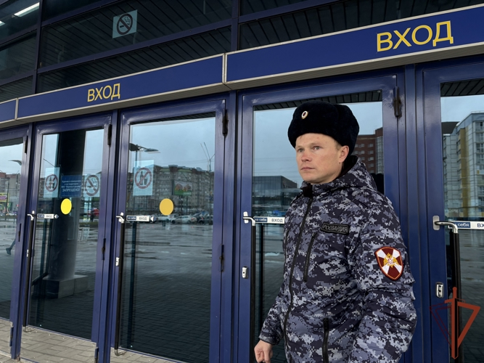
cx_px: 242
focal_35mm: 26
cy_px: 182
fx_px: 363
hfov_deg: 67.3
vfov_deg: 53.0
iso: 125
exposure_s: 1/109
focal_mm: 5.96
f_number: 1.6
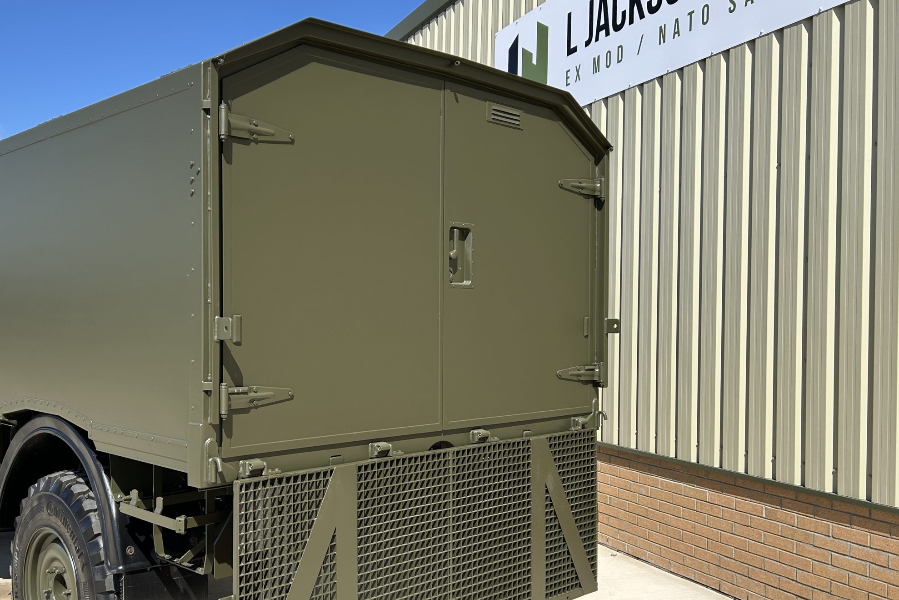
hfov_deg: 53.7
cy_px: 318
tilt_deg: -0.1
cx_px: 328
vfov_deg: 37.8
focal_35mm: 35
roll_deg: -1.5
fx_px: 874
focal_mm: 5.7
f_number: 1.5
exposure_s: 1/3704
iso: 50
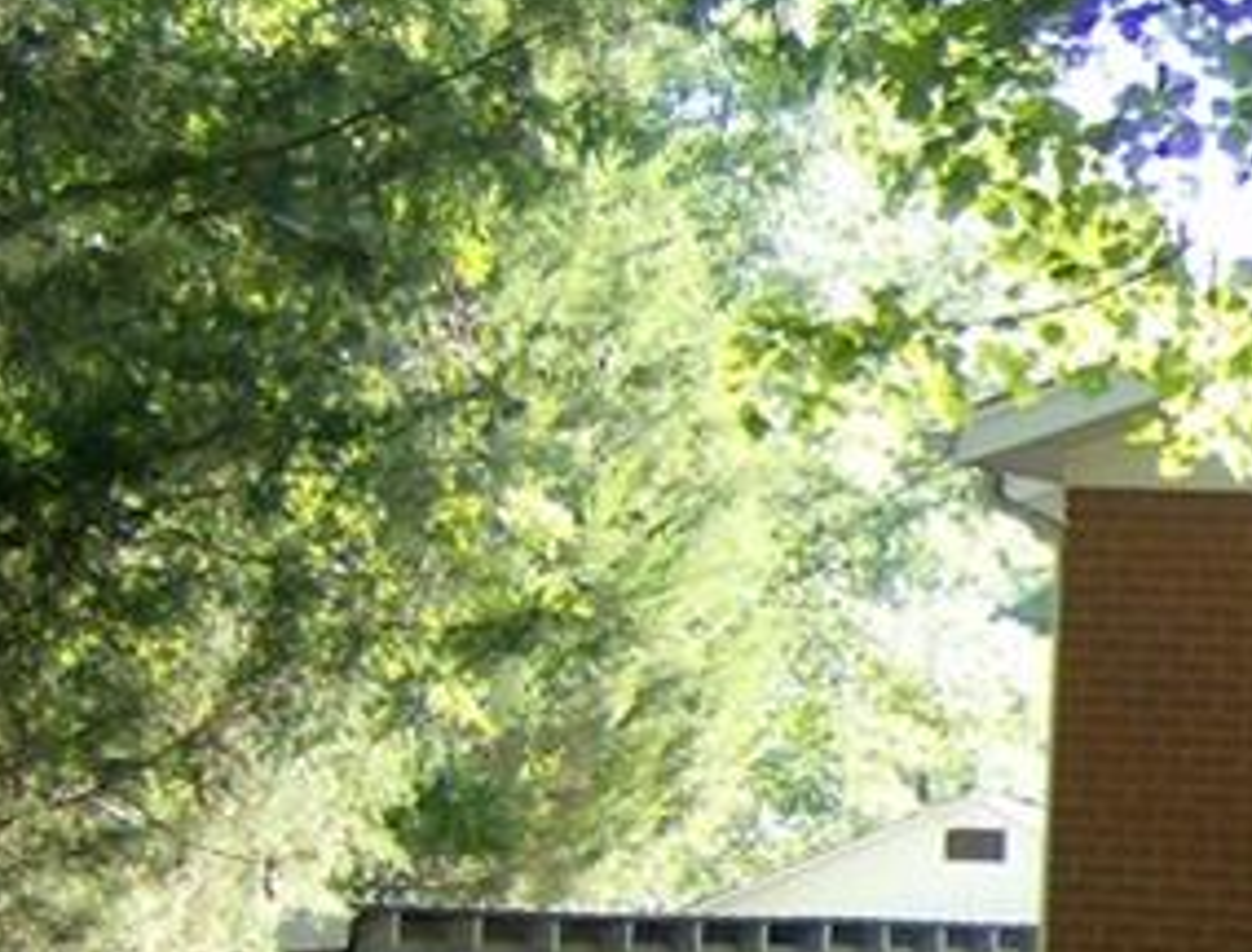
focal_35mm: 128
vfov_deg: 11.6
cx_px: 2118
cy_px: 890
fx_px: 4653
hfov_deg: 13.9
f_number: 2.8
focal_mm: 6
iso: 100
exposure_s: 1/98.4
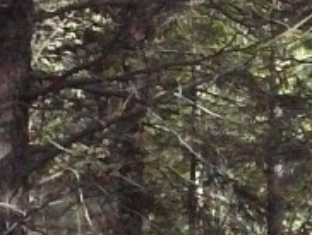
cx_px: 396
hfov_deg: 7.9
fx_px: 2220
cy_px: 142
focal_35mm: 246
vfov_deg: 6.1
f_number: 2.8
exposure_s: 1/800
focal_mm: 5.2
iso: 400
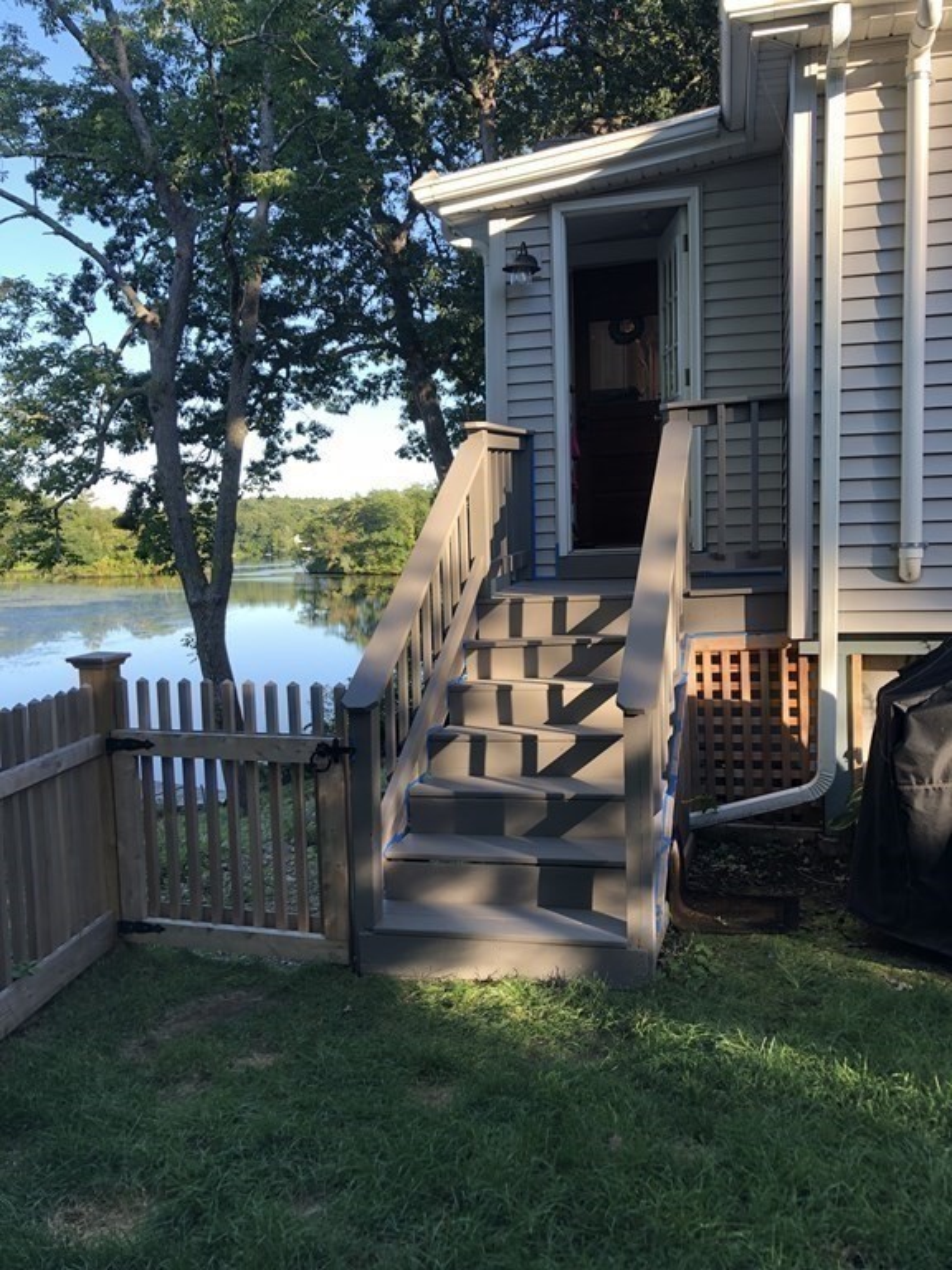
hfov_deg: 49.7
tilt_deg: -5.6
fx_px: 1027
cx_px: 476
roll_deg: +1.4
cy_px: 635
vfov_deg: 63.4
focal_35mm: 28
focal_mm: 4
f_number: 1.8
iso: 20
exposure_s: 1/132
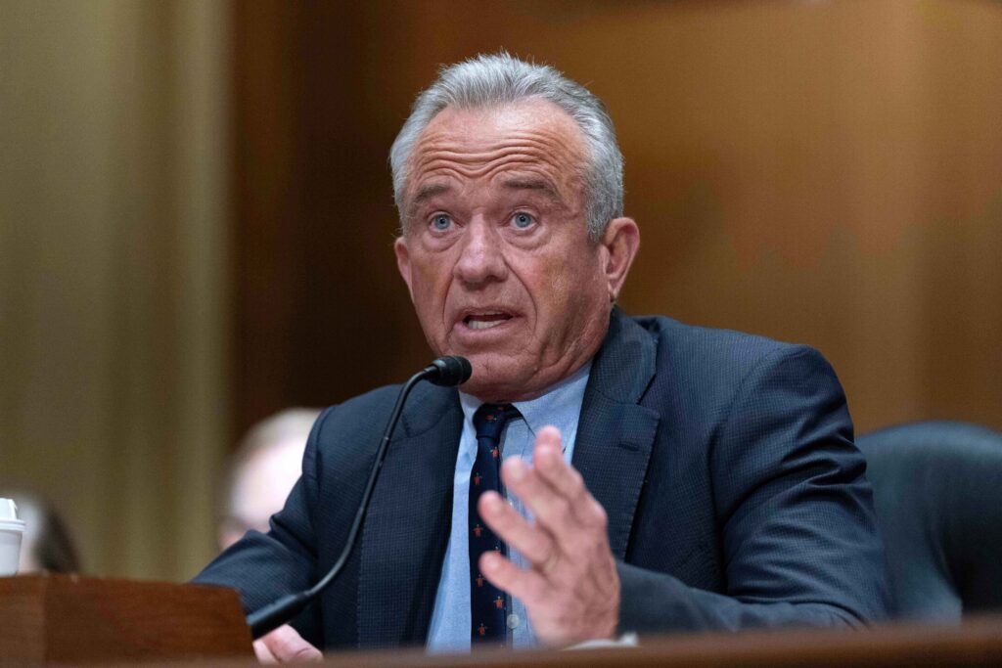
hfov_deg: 10.3
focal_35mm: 200
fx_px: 5567
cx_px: 501
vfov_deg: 6.9
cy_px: 334
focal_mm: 200
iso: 4000
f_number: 3.2
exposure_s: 1/320
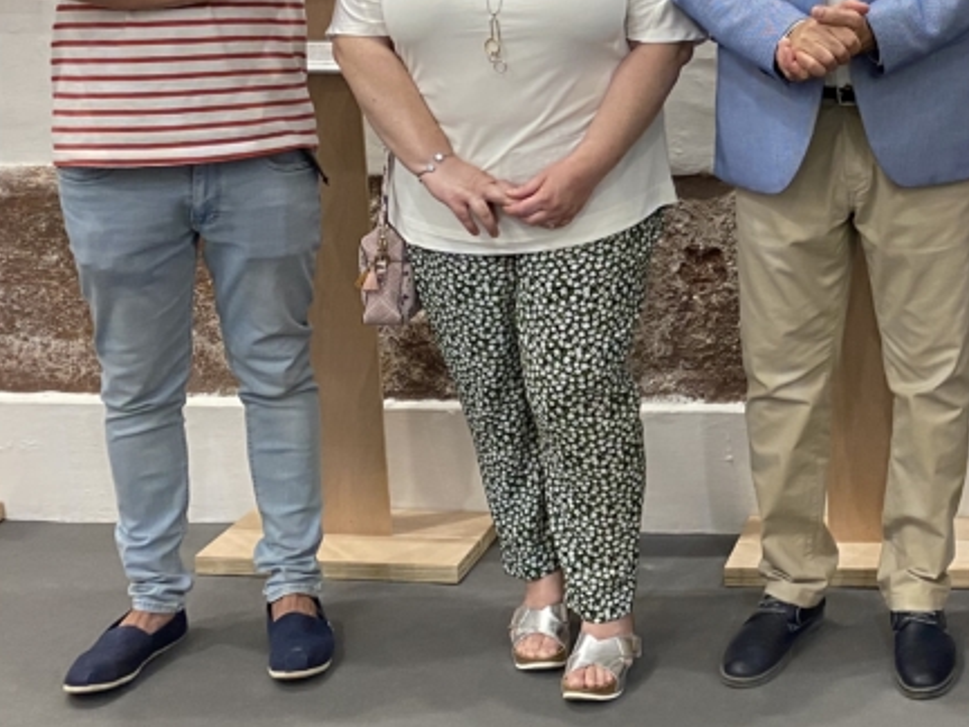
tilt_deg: -9.2
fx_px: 1736
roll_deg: +0.2
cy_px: 113
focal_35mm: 62
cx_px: 938
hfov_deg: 29.4
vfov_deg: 23.2
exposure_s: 1/50
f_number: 1.8
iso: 64
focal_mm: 4.25
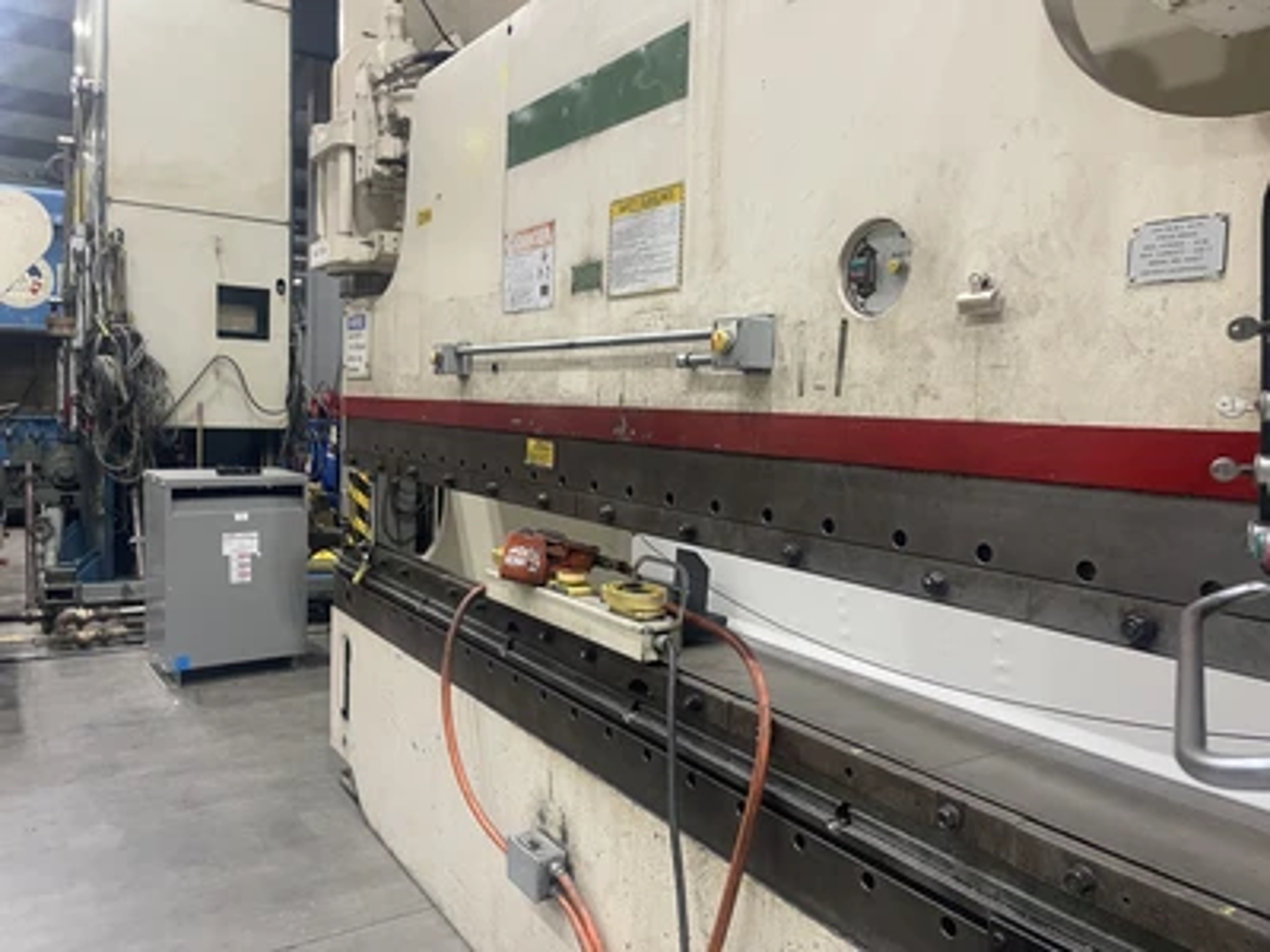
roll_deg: -0.5
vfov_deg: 54.9
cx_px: 635
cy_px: 476
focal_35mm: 25
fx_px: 917
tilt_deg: -0.5
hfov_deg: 69.4
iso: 320
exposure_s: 1/60
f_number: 1.6
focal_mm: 5.1
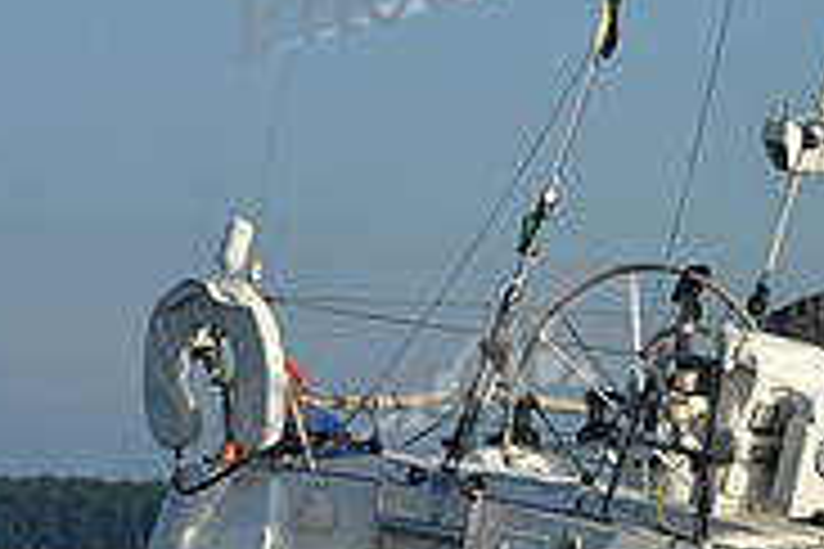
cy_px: 529
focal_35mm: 222
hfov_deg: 9.1
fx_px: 5081
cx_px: 1099
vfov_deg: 6.2
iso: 320
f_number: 10
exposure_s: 1/800
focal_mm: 70
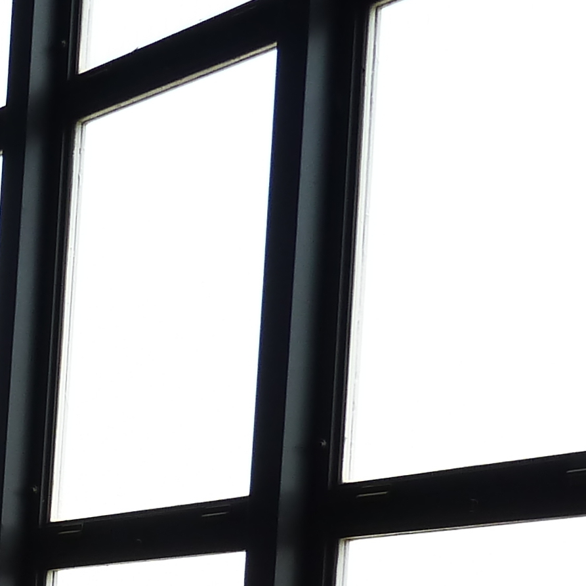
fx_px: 1896
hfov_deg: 15.3
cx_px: -455
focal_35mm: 99
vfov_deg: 16.4
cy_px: 805
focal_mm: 4.1
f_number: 4
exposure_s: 1/160
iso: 80
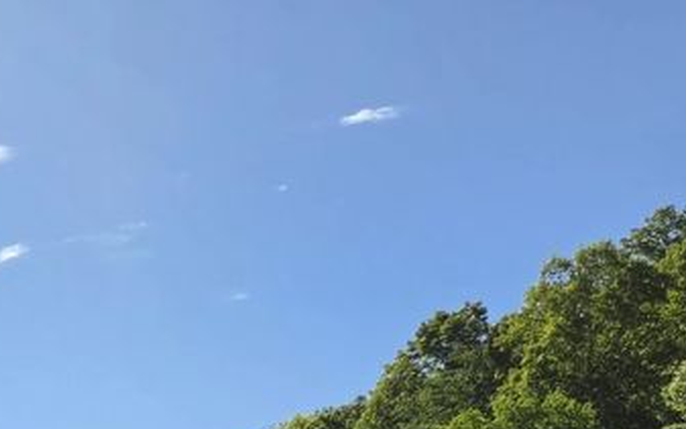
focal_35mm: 74
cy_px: 779
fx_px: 1384
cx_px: -291
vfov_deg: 15.2
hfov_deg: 23.3
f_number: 1.8
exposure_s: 1/5002
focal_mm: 5.4
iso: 80
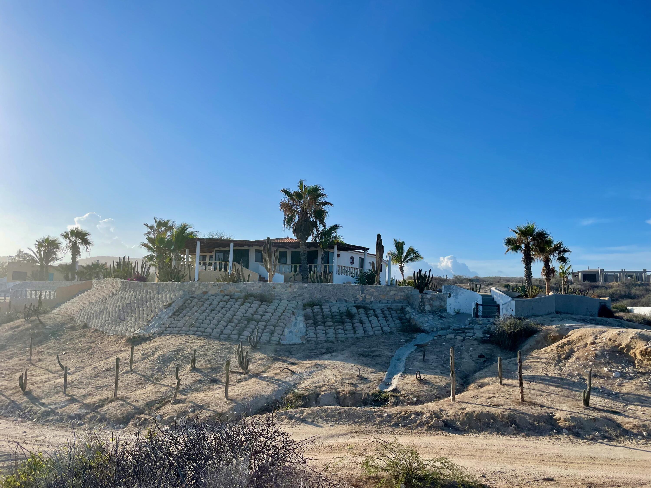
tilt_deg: +5.8
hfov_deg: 67.3
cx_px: 326
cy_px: 244
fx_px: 489
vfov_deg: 53.1
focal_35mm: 26
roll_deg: -2.0
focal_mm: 4.2
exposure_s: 1/5291
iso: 32
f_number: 1.6
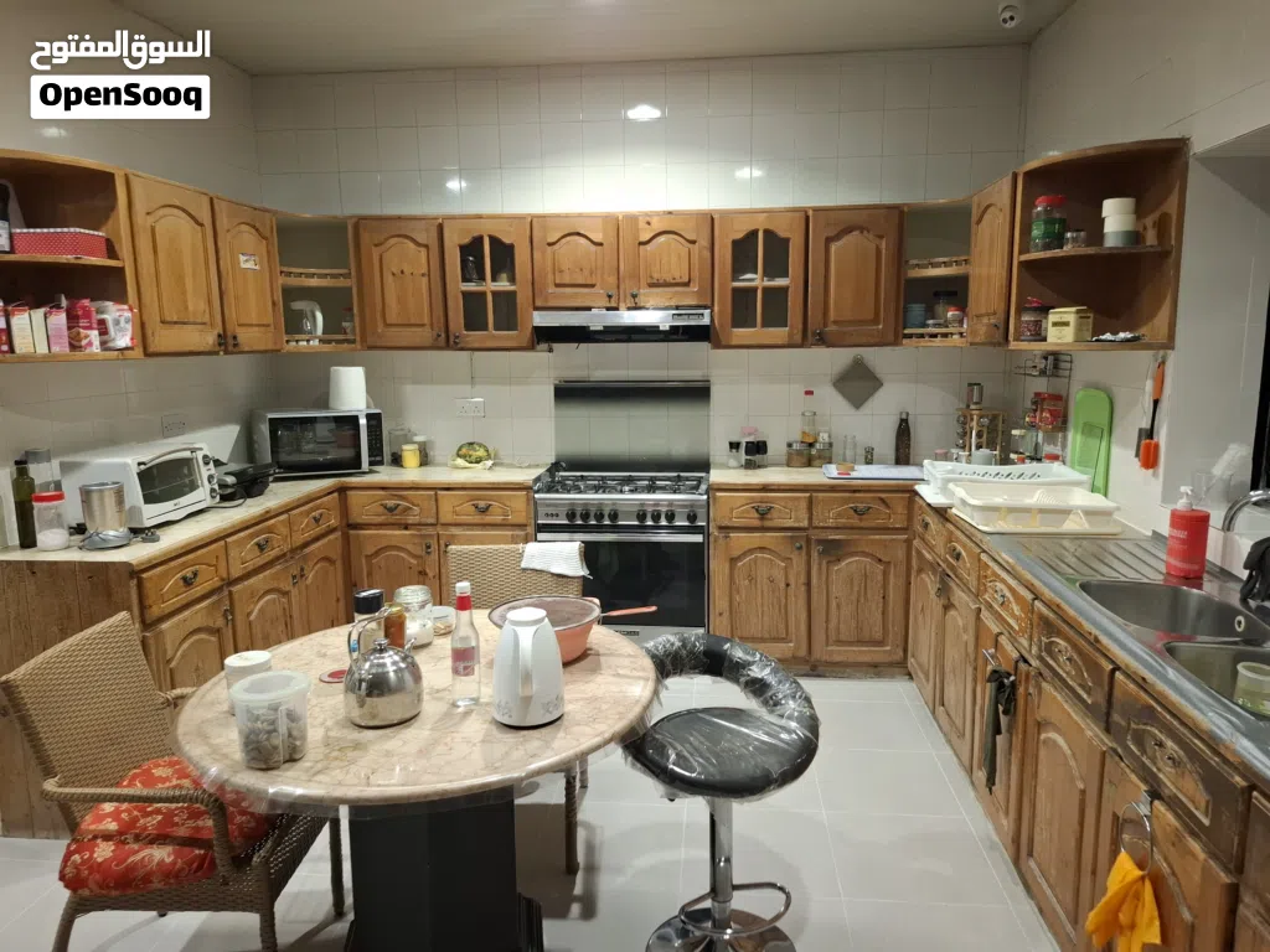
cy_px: 476
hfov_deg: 73.9
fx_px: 844
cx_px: 635
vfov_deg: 58.9
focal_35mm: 23
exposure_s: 1/33
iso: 250
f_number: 1.8
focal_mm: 5.54
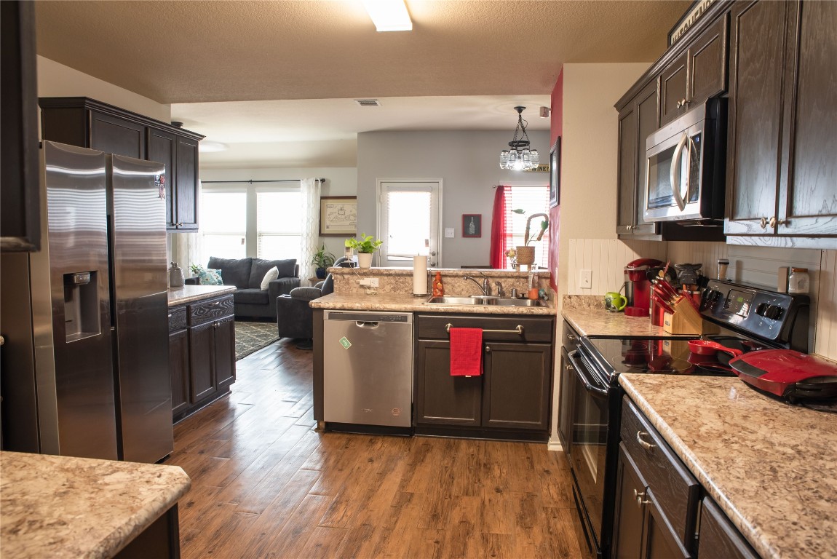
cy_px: 280
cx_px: 418
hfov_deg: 73.7
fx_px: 558
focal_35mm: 24
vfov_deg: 53.2
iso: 400
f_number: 8
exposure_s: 1/8
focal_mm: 24
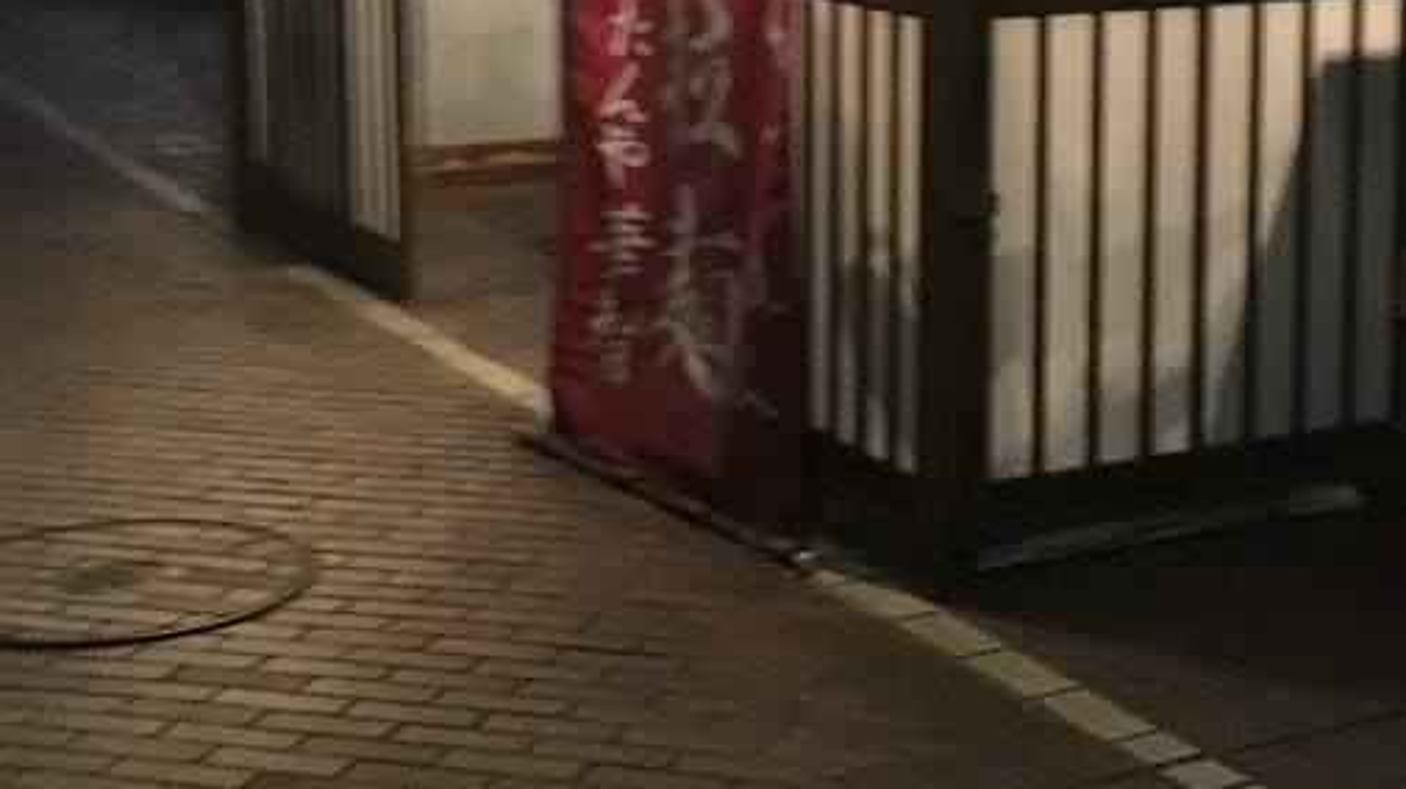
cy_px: 83
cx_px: 867
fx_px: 2795
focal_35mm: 75
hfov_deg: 28.2
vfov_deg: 15.9
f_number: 2.2
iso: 64
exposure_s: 1/4
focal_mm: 4.15
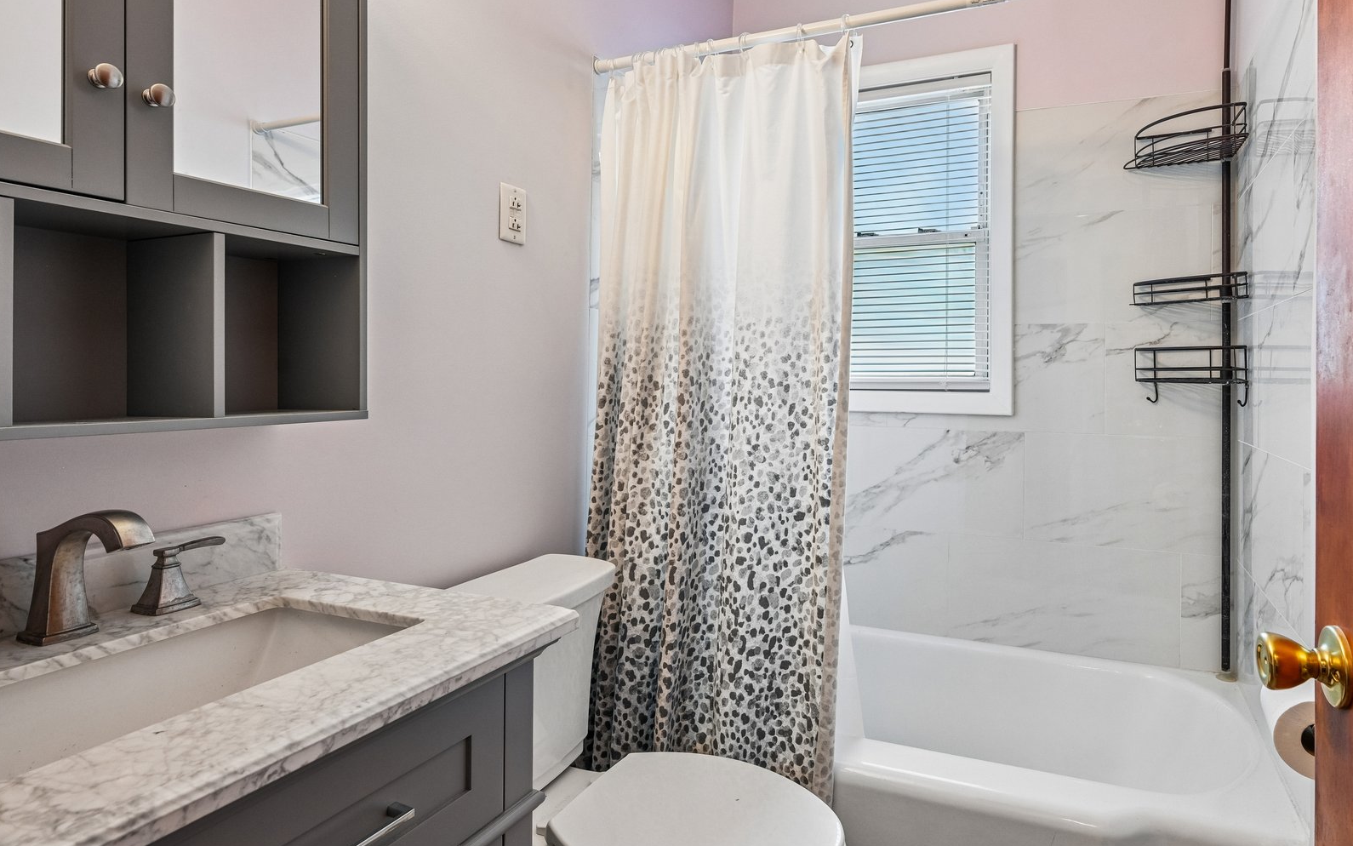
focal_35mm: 21
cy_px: 374
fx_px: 774
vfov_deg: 57.1
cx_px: 795
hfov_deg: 81.5
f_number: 8
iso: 800
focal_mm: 16
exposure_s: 1/60
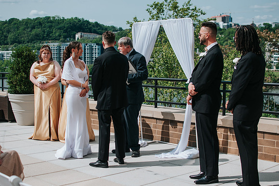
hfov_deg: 35.7
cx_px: 131
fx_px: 433
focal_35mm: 56
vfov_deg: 24.3
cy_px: 94
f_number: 2.8
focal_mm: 35
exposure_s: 1/4000
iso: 100
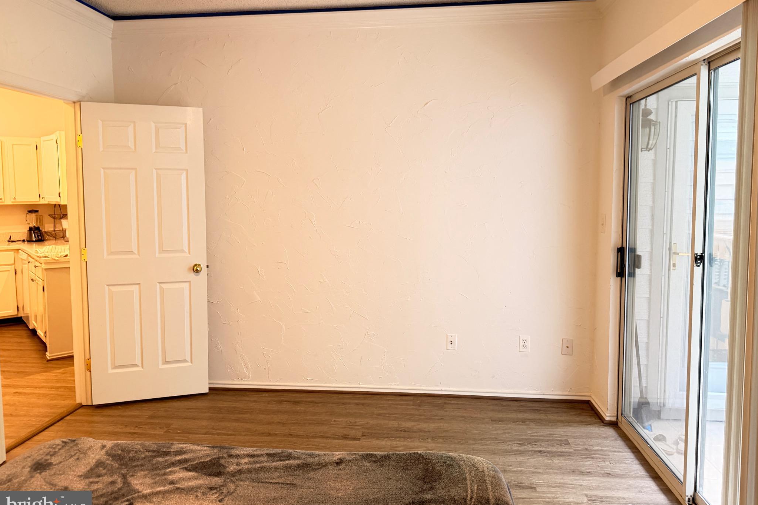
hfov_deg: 71.5
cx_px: 379
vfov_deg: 51.2
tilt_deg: -3.7
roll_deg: +0.8
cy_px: 237
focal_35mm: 25
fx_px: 526
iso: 500
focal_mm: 6.76
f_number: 1.78
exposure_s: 1/60
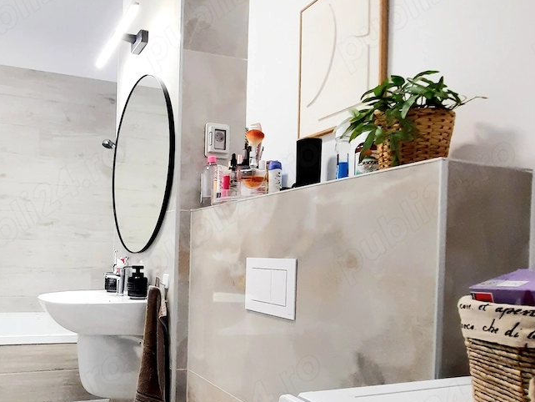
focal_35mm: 27
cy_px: 254
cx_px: 132
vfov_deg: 50.8
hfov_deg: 61.6
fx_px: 417
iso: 100
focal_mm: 1.74
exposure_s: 1/50
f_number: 2.2
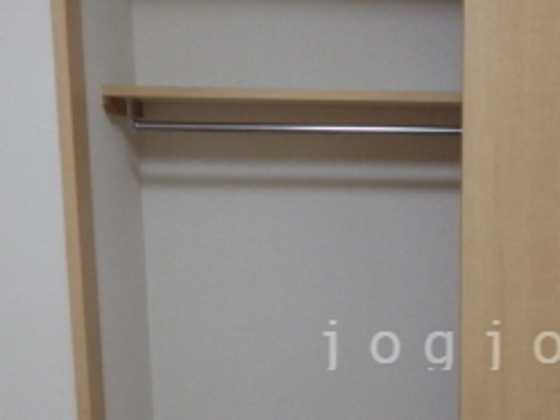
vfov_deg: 25.2
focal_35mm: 57
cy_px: 343
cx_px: 474
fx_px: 922
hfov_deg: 32.5
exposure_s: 1/45
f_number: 3.1
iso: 250
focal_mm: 4
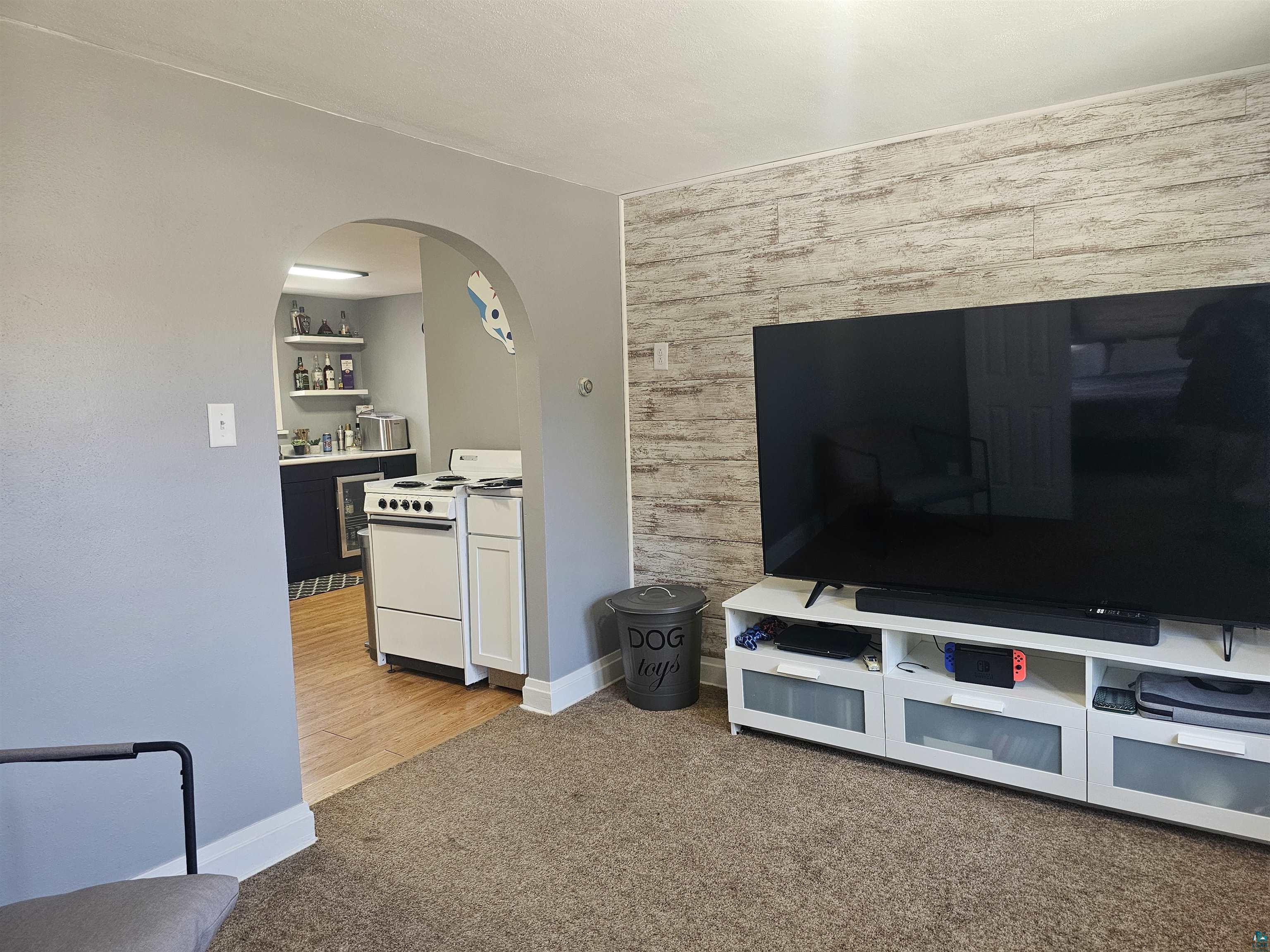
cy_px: 476
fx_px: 844
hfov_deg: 73.9
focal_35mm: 23
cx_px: 635
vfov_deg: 58.9
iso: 320
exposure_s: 1/120
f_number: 1.7
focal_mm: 6.3
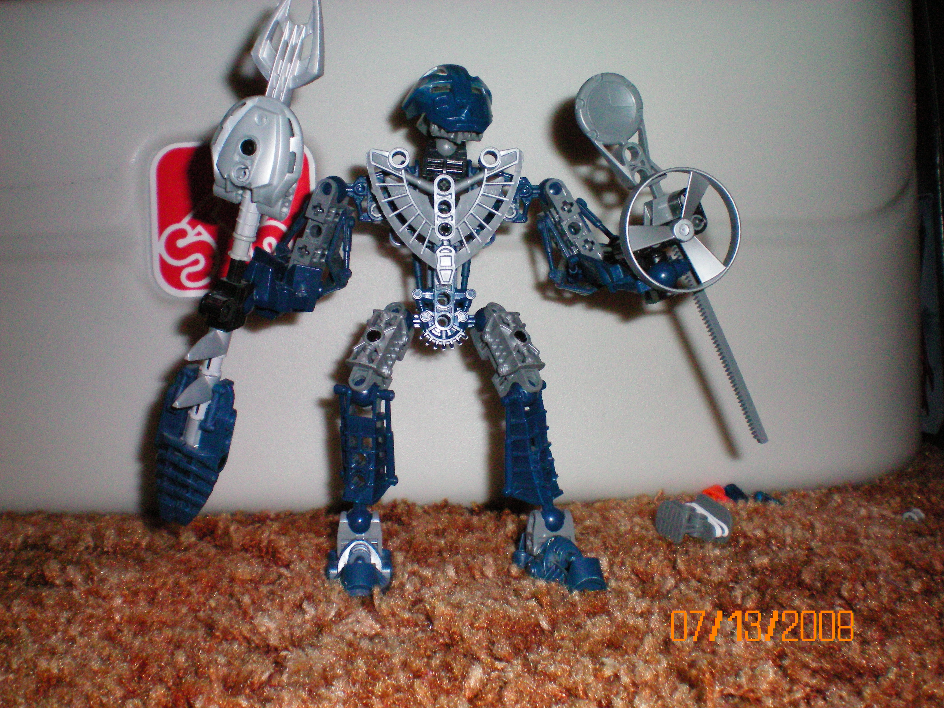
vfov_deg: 37.7
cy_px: 354
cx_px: 472
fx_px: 1036
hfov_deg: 49.0
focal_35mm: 38
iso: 400
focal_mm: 6.3
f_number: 4.6
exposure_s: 1/60
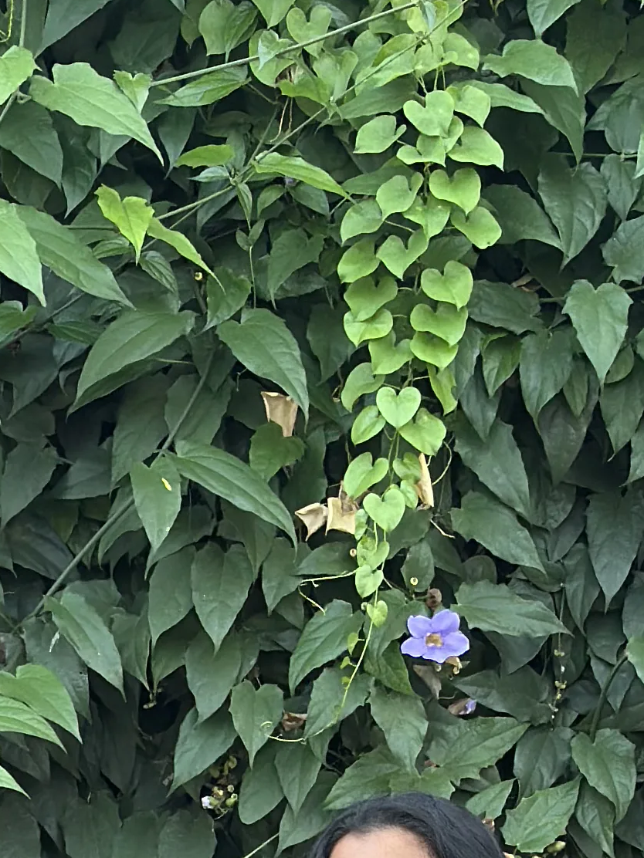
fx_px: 4316
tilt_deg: -0.9
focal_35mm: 174
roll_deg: -0.9
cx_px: 443
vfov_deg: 11.1
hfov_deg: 8.5
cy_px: 1047
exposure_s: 1/172
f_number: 1.78
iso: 100
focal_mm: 6.86
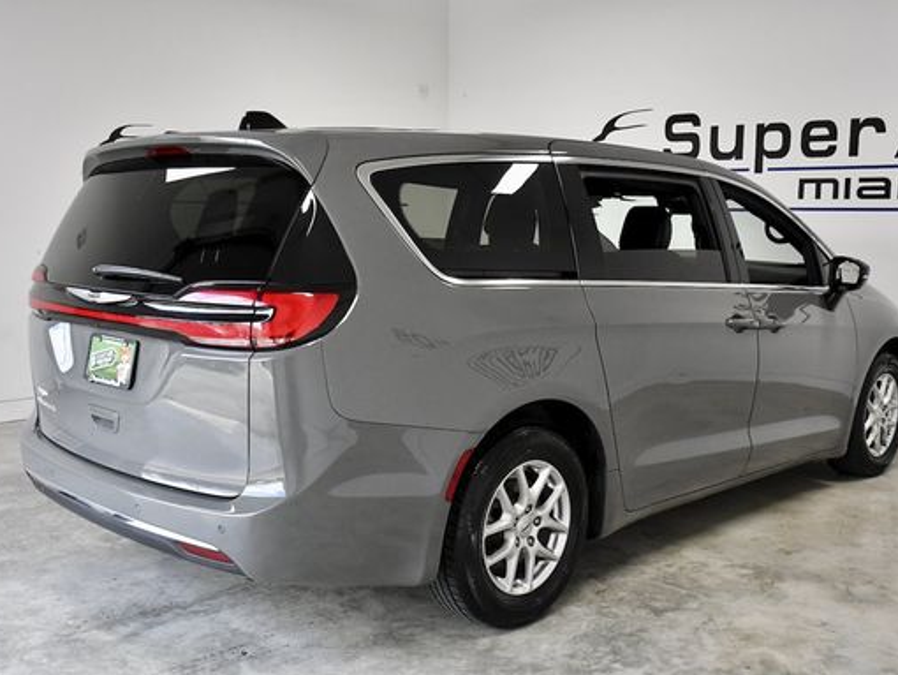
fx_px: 1064
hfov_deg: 45.8
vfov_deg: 35.2
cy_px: 360
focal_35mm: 41
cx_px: 454
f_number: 5
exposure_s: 1/1000
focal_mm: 23
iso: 2500
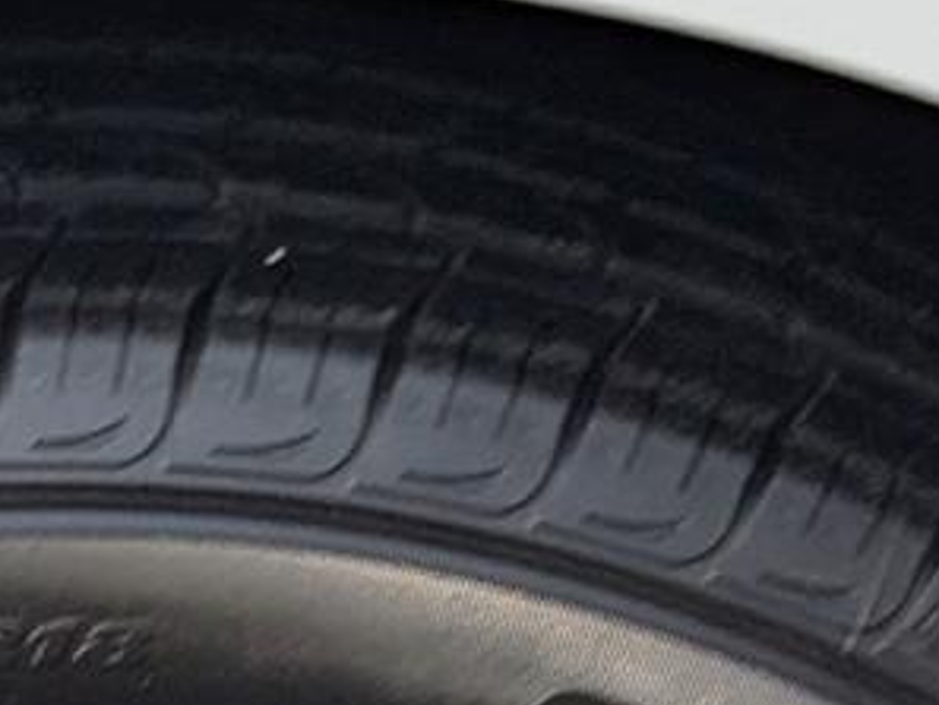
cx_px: -206
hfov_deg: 7.4
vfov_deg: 5.4
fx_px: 7164
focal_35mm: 264
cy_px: 1688
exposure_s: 1/156
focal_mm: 6.9
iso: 21
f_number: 1.68
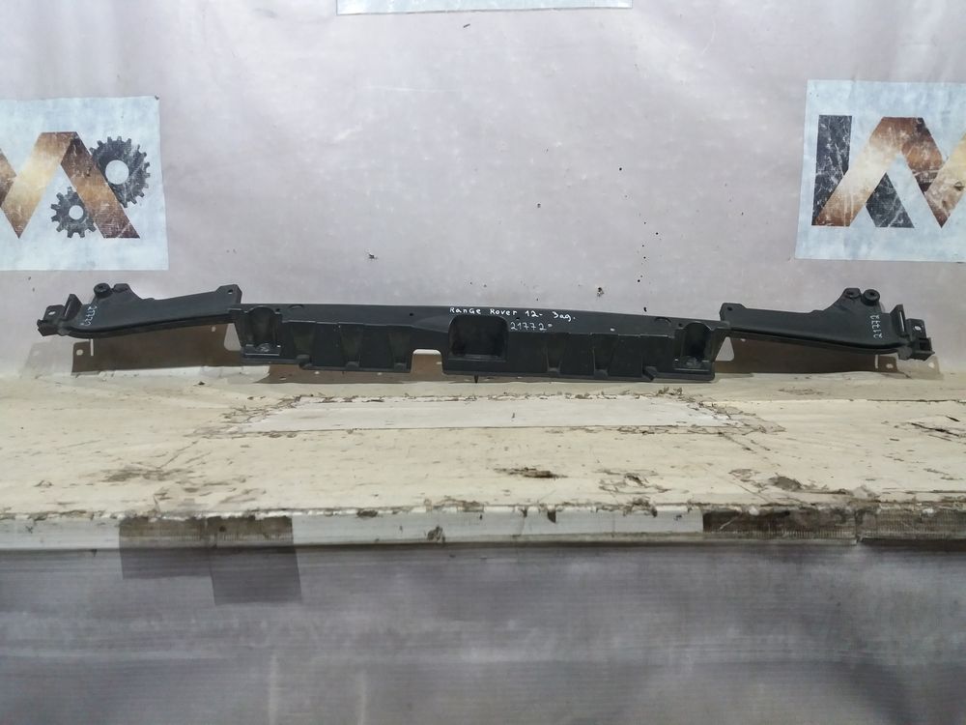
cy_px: 362
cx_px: 483
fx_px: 781
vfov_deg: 49.7
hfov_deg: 63.4
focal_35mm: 28
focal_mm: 3.7
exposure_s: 1/20
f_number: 1.9
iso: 160
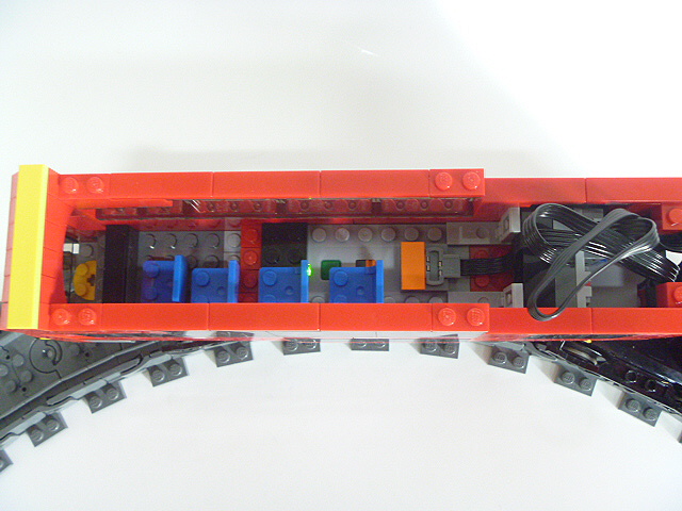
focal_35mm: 35
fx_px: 690
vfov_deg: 40.7
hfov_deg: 52.6
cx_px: 341
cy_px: 256
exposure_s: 1/8
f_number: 3.5
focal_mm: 6.3
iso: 400
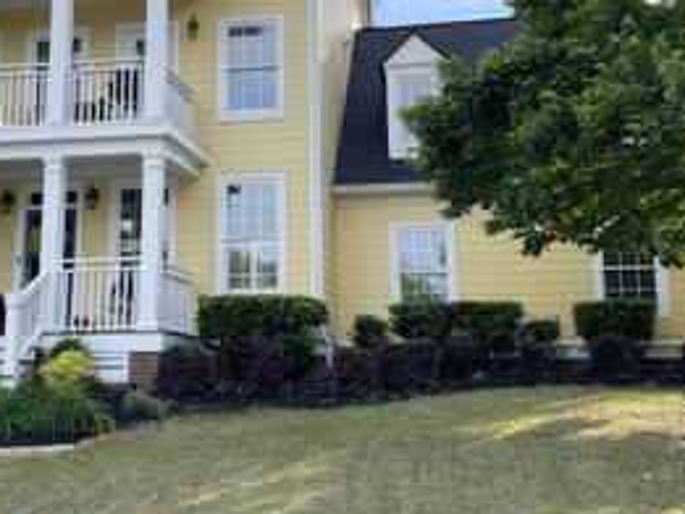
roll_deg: -0.1
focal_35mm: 51
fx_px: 1010
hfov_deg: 37.3
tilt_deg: +12.6
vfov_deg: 28.4
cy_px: 168
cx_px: 262
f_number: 1.6
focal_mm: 4.2
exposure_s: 1/1033
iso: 32
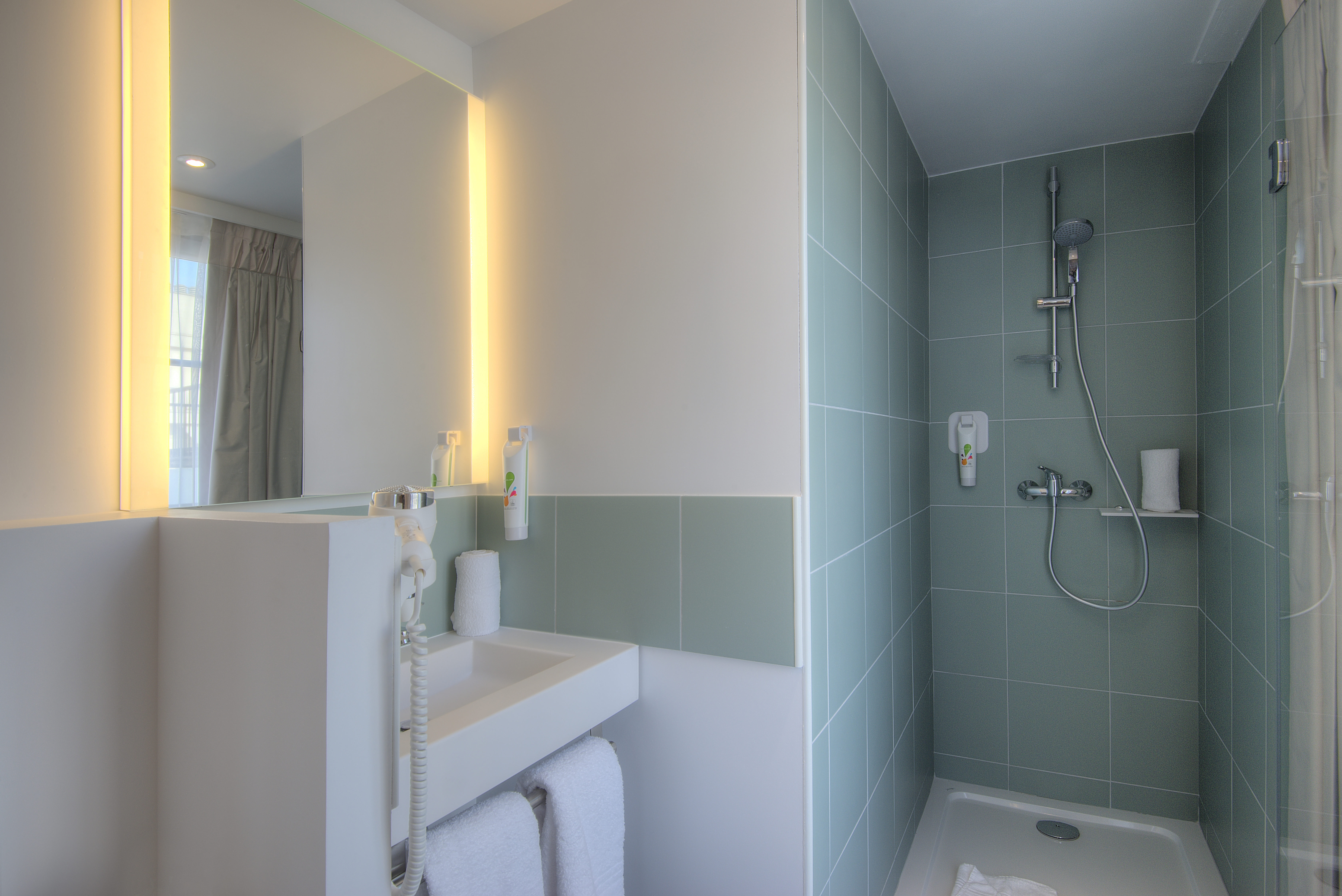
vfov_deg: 70.5
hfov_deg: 93.3
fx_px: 634
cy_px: 448
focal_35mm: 17
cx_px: 671
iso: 500
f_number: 16
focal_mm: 17
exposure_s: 1/8
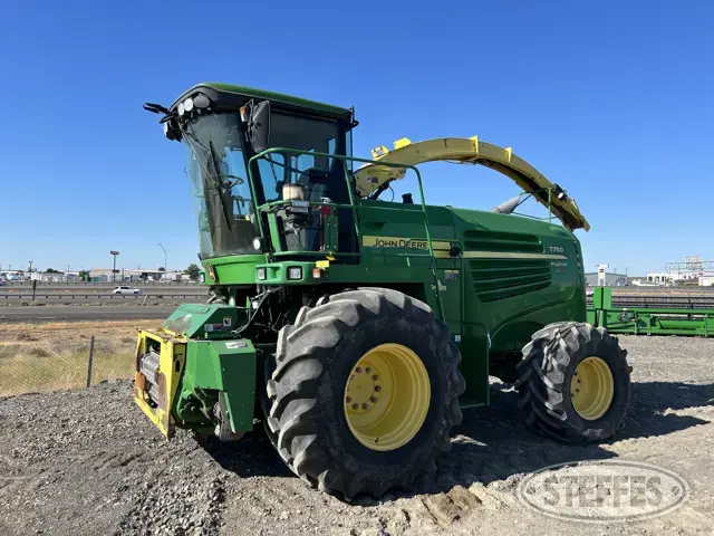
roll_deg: +0.3
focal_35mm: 26
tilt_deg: +7.1
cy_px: 268
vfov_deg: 53.1
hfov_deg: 67.3
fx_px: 536
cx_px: 357
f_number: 1.5
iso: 50
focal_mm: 5.7
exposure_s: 1/2994
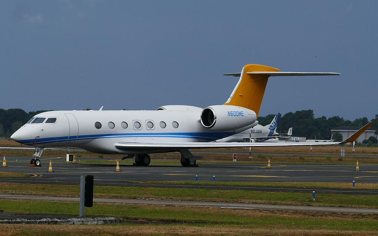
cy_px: 121
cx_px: 190
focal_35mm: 249
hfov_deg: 8.4
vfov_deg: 5.3
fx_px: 2565
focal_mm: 82.28
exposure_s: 1/1600
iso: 125
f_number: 5
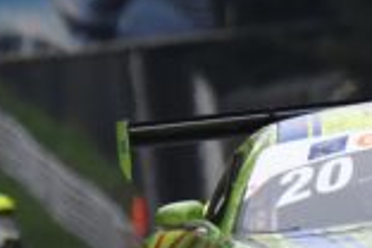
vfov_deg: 0.5
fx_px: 28600
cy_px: 52
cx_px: 242
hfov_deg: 0.7
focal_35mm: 2768
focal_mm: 370
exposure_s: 1/800
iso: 500
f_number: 5.6
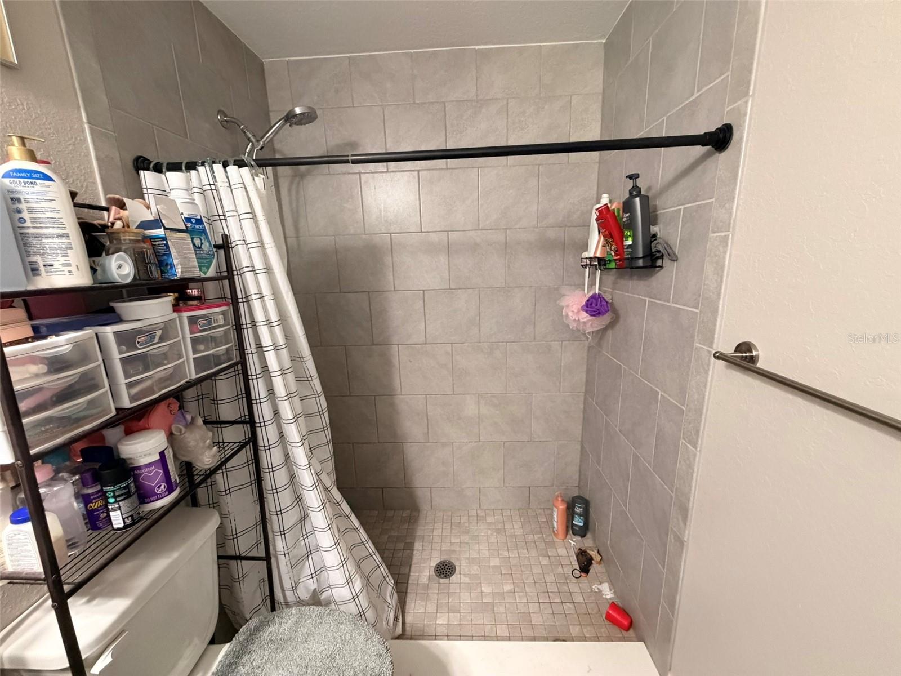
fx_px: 364
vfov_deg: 85.7
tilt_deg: -12.2
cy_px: 338
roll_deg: +2.2
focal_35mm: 14
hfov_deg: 102.1
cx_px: 450
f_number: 2.2
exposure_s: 1/60
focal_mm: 2.22
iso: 640
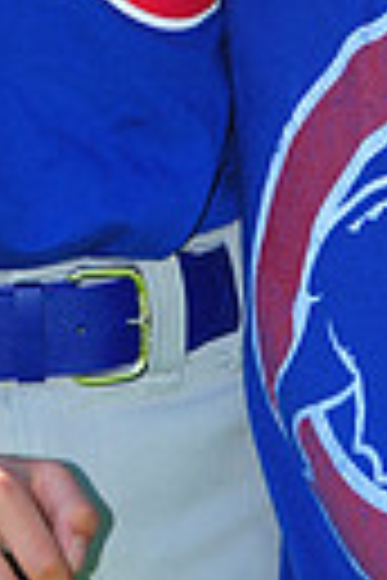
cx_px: 207
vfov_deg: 3.1
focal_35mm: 652
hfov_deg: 2.1
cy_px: -441
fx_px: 10513
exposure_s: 1/320
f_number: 5.6
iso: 200
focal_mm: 145
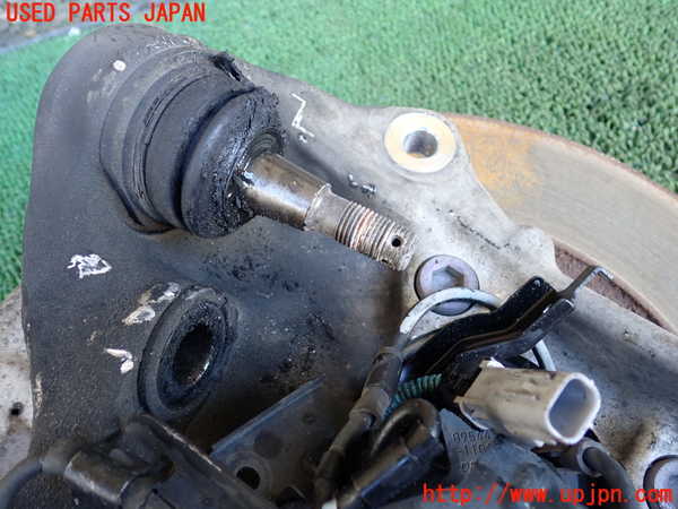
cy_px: 254
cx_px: 339
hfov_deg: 60.0
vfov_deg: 46.8
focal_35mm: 30
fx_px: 588
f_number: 2.3
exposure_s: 1/40
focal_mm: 5.4
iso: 200
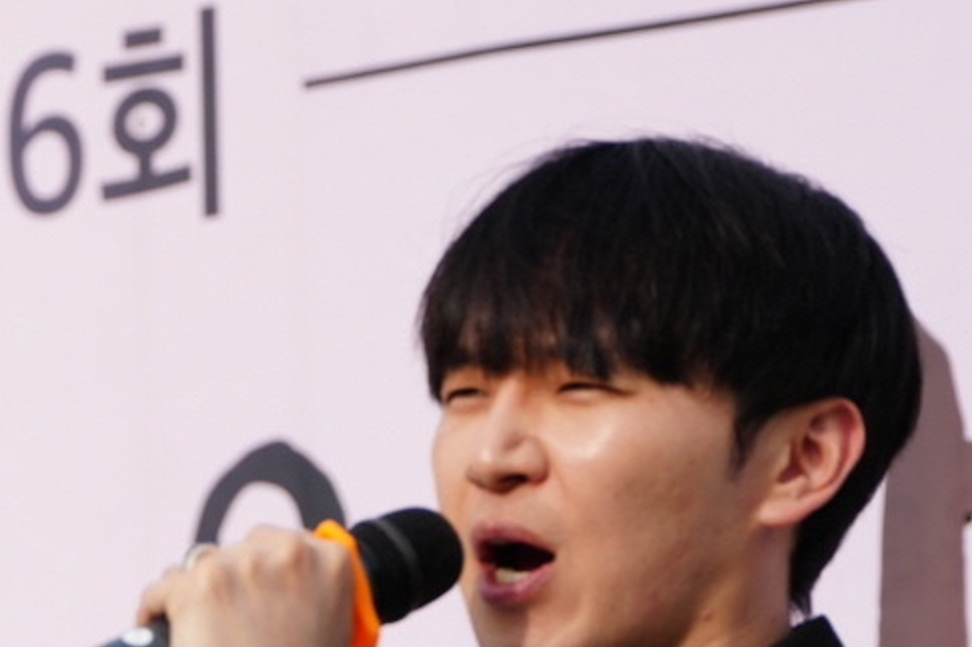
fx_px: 20026
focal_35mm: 742
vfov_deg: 1.8
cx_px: -535
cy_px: 1036
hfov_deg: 2.8
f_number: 4.5
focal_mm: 200
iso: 100
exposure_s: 1/500
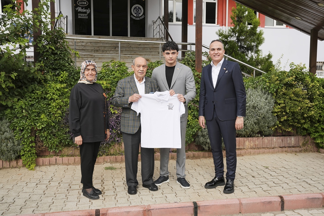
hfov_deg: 55.8
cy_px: 108
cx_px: 162
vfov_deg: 38.9
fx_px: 306
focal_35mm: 34
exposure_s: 1/1000
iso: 500
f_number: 8
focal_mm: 34
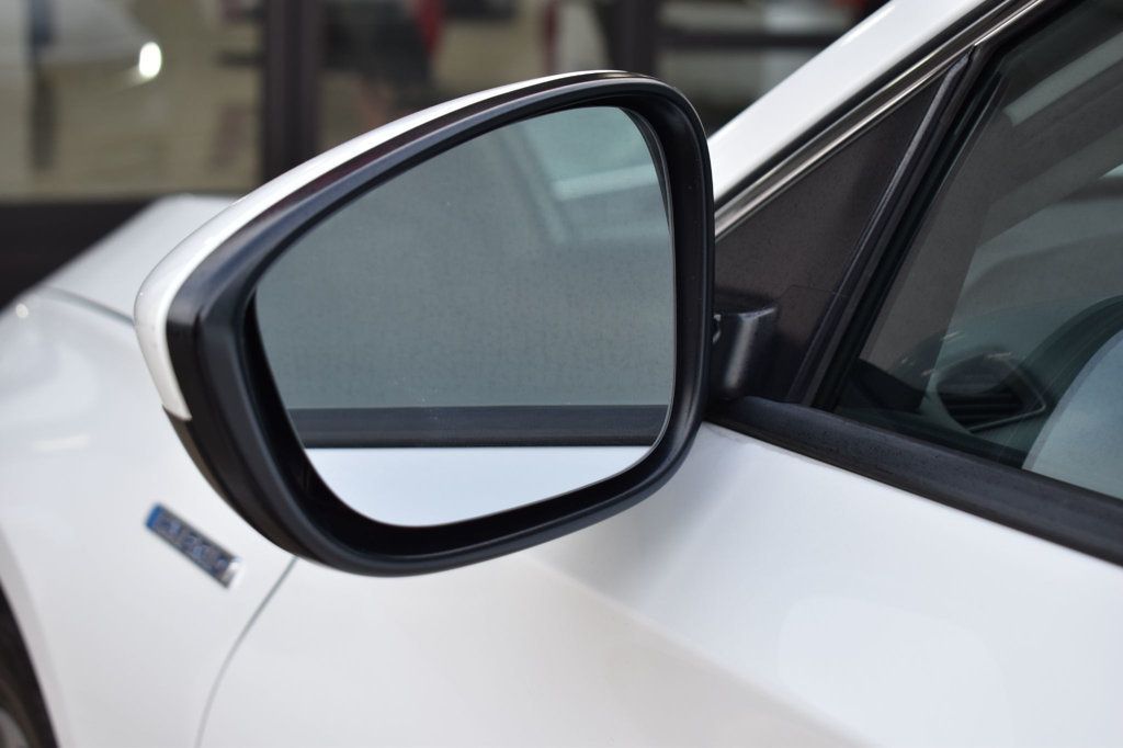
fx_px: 2105
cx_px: 562
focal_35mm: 68
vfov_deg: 20.1
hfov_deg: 29.9
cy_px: 374
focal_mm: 45
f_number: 5.6
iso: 200
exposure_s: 1/125
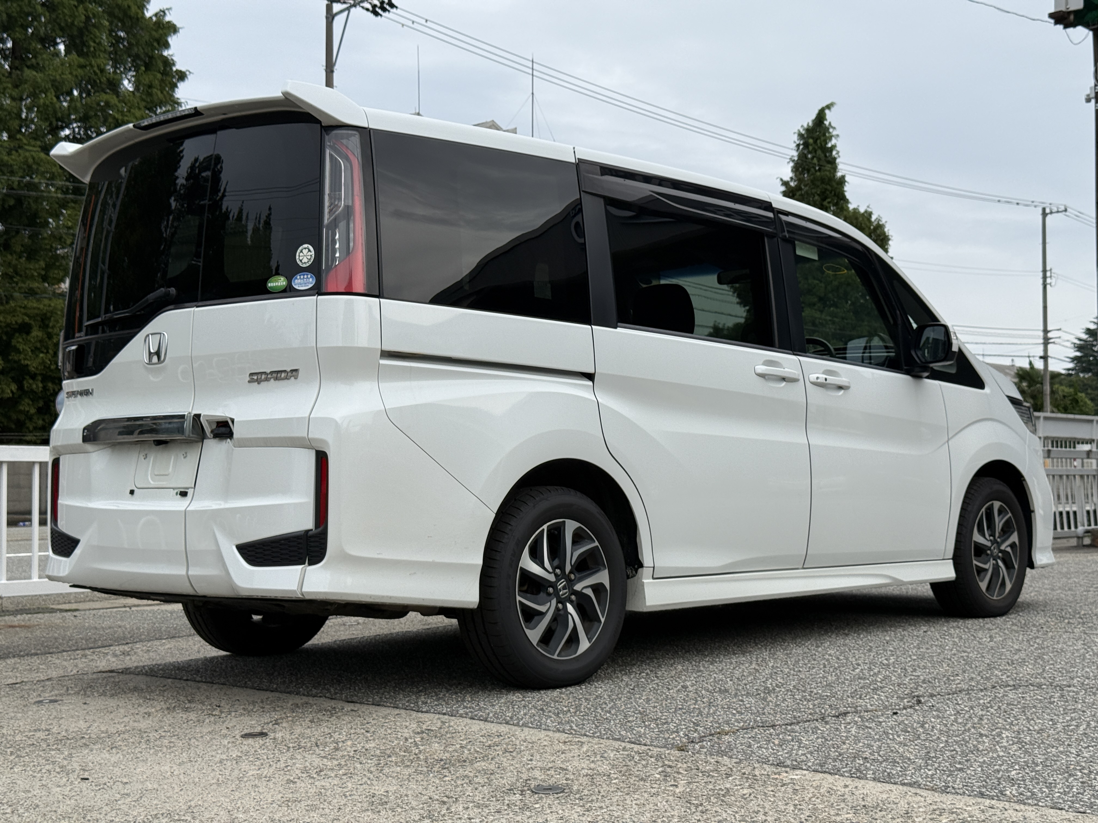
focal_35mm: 48
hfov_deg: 39.7
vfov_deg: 30.3
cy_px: 412
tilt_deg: +3.0
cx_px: 549
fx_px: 1523
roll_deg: +0.5
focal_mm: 6.76
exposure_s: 1/5587
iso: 64
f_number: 1.78
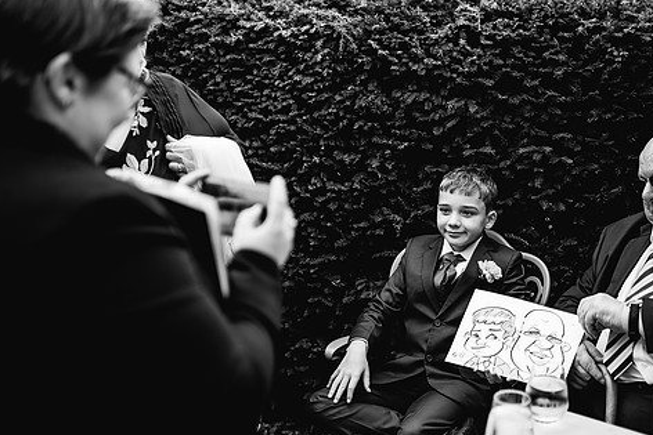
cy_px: 263
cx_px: 351
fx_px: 780
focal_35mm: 43
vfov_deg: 31.1
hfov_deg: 45.4
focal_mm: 35
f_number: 1.4
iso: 100
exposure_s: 1/640
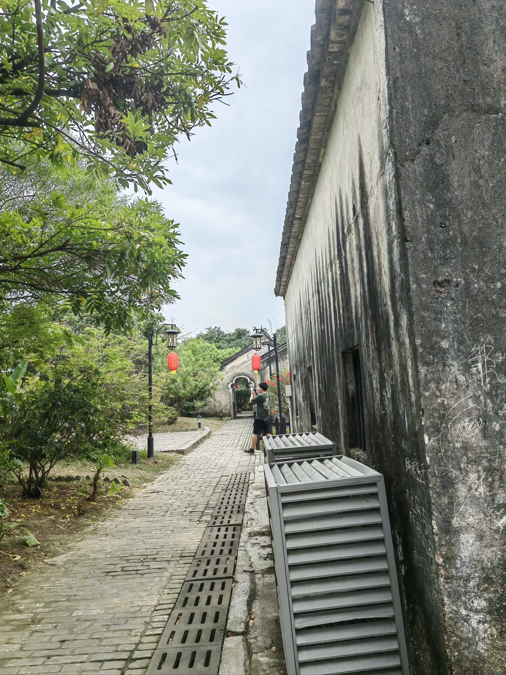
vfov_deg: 65.3
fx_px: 526
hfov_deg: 51.4
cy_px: 338
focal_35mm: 27
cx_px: 253
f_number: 1.8
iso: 50
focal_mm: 5.54
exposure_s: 1/1000
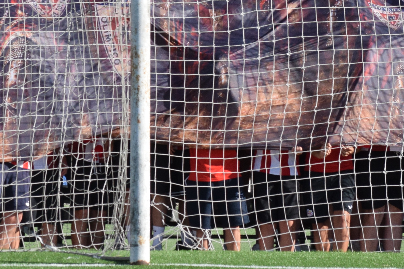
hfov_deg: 5.0
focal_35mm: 408
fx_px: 4579
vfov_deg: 3.4
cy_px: -14
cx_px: 60
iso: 800
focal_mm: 90
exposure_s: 1/1250
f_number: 10
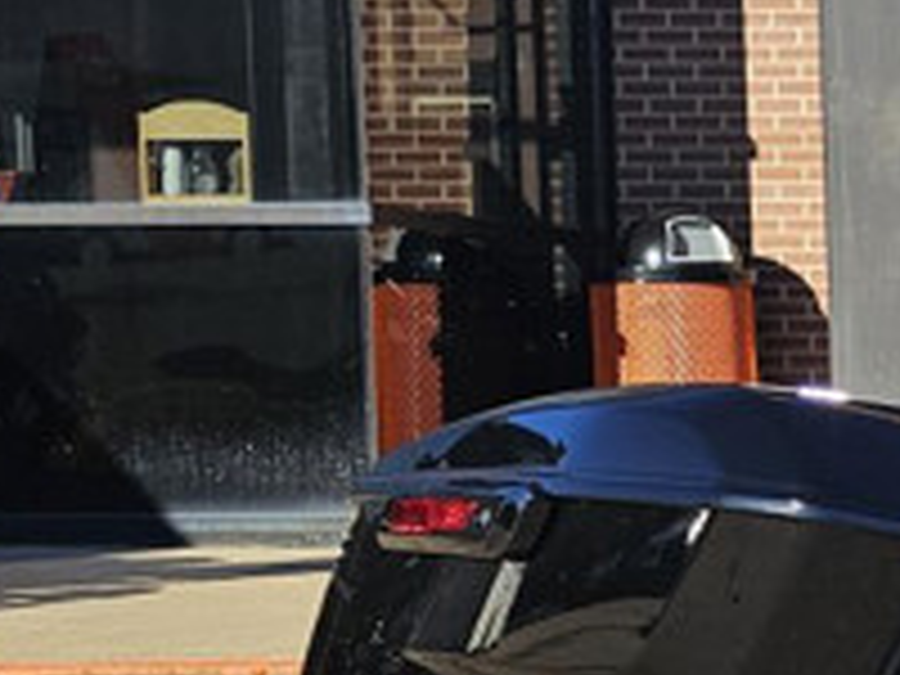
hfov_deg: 13.0
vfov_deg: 11.9
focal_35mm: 123
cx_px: 2009
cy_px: 639
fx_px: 3198
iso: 10
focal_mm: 6.3
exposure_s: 1/483
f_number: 1.7
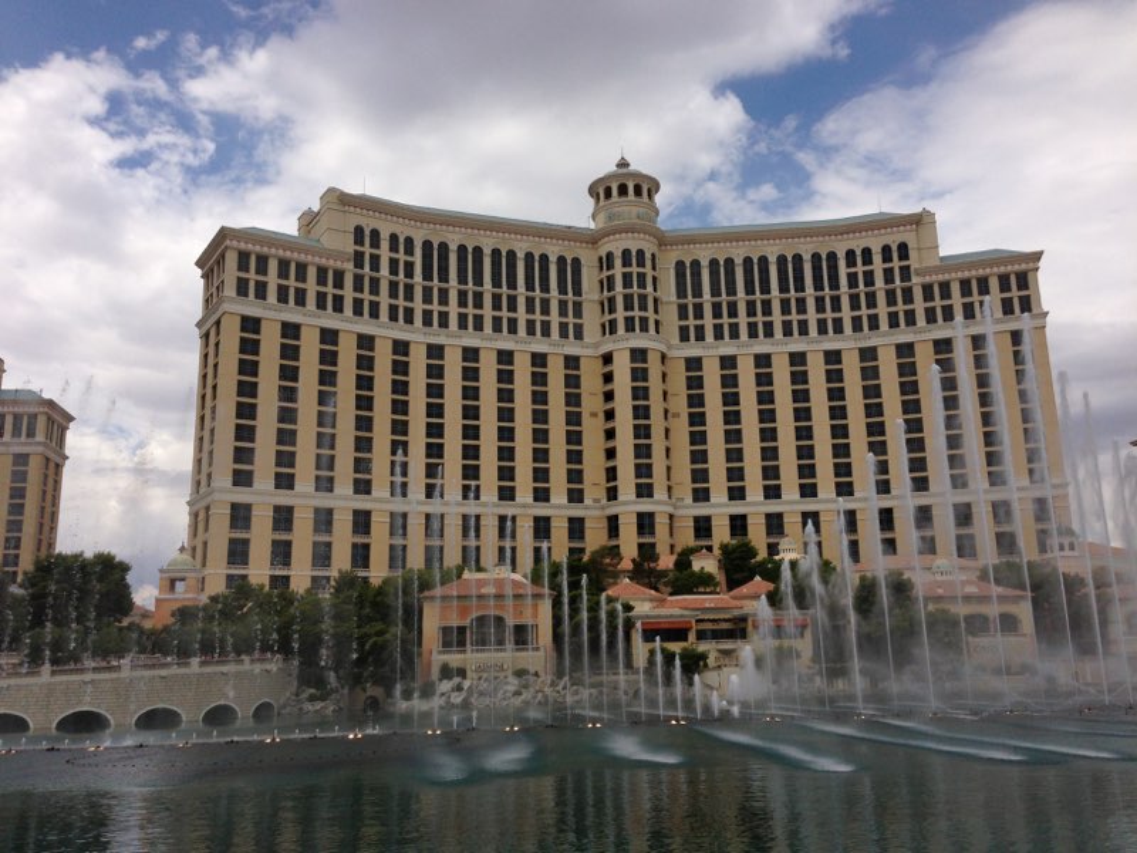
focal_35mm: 33
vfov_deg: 42.9
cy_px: 426
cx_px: 568
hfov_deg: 55.4
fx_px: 1084
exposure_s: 1/3876
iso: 50
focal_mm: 4.13
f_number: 2.4
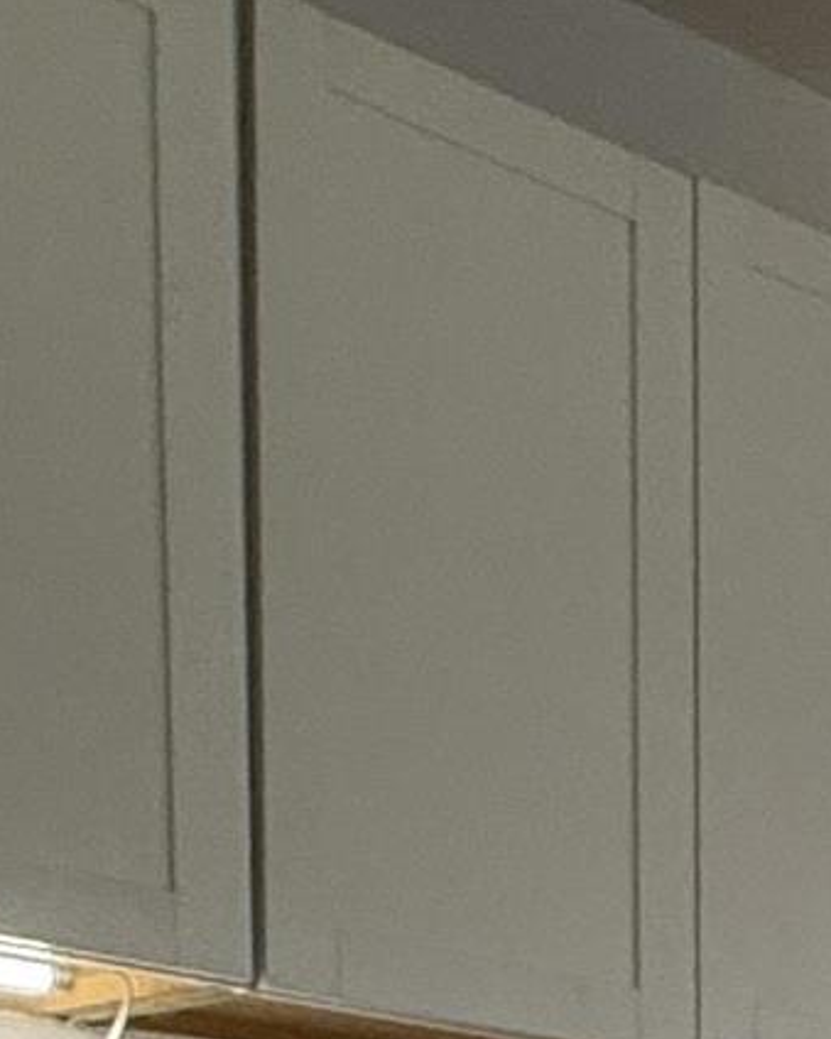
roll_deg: -1.9
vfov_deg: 16.6
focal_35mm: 99
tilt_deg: -4.3
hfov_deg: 12.5
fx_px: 3045
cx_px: 1939
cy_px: 1791
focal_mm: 2.22
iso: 250
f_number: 2.2
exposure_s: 1/120
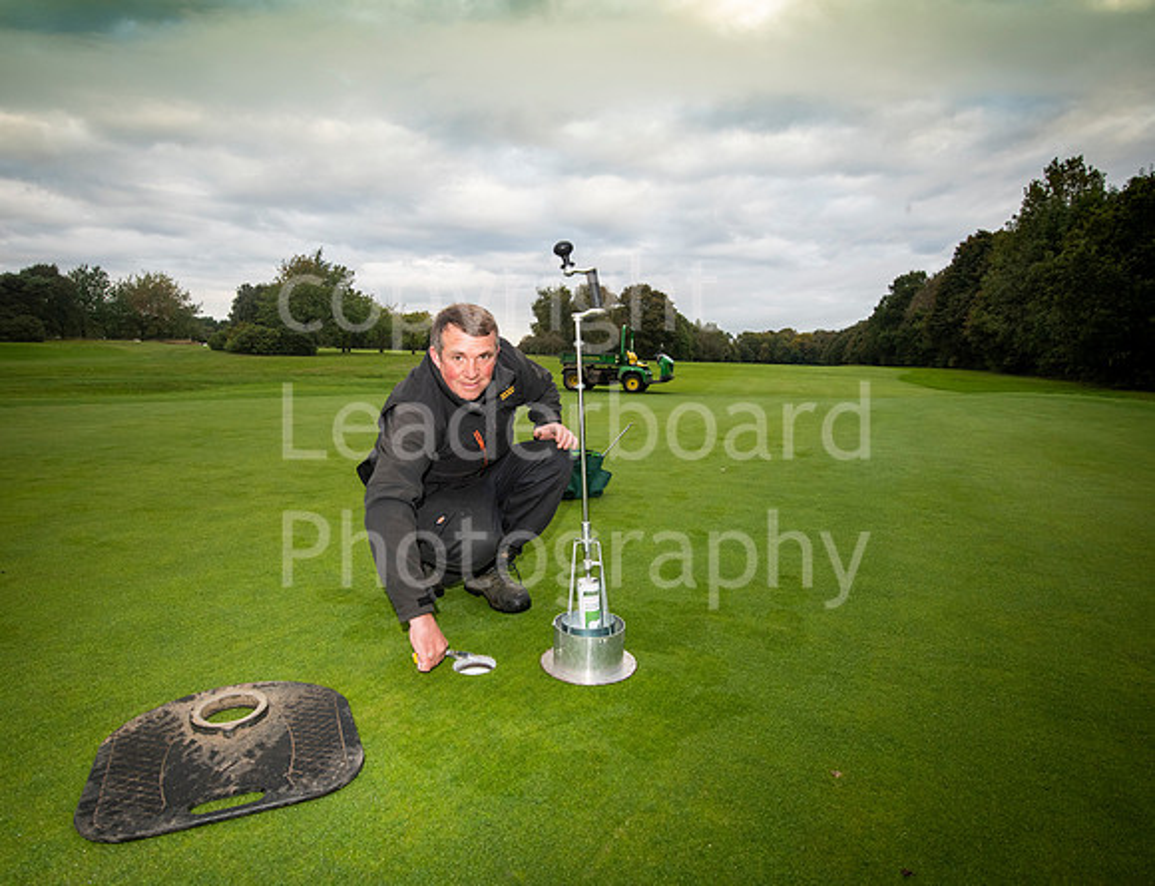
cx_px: 541
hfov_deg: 82.9
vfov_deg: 68.3
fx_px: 653
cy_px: 462
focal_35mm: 19
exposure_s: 1/125
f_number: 6.3
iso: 640
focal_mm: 17
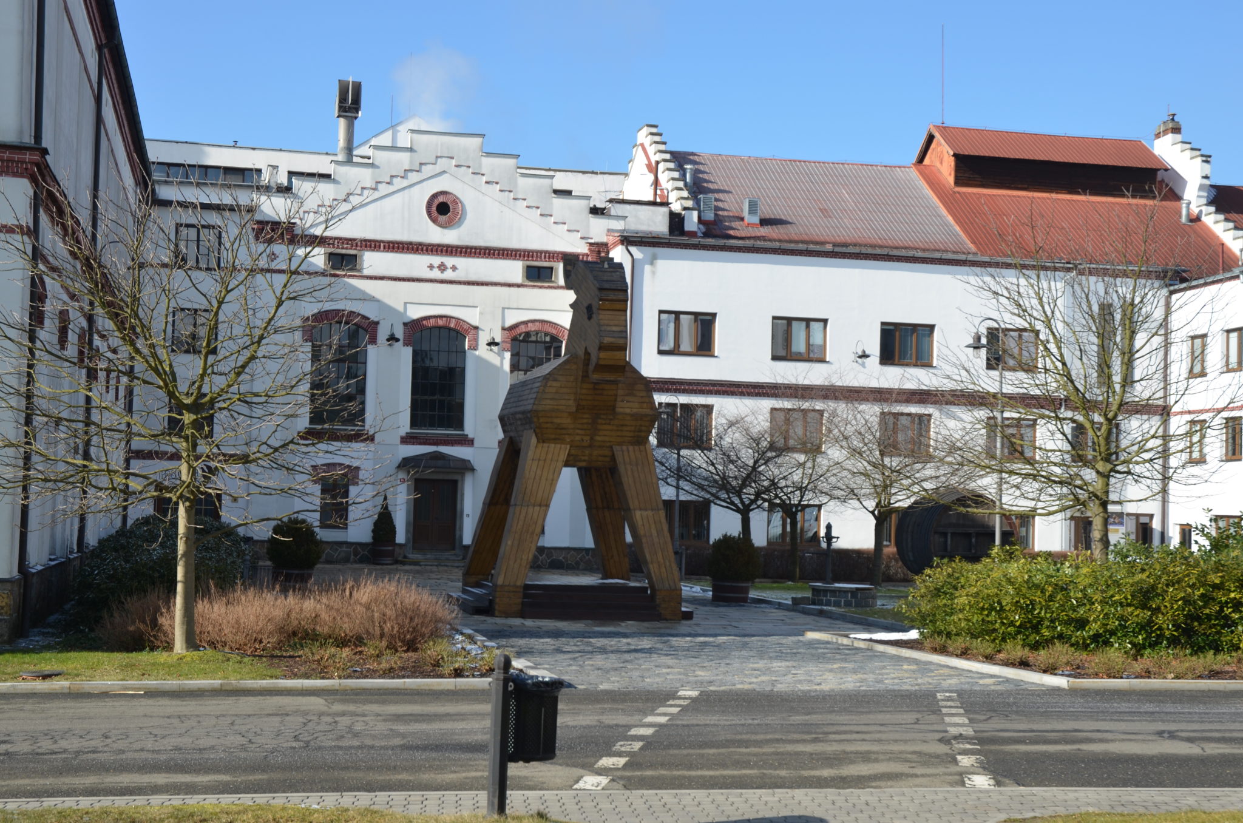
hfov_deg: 37.9
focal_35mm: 52
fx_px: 1809
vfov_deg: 25.6
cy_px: 412
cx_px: 622
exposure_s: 1/250
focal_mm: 35
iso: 125
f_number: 8
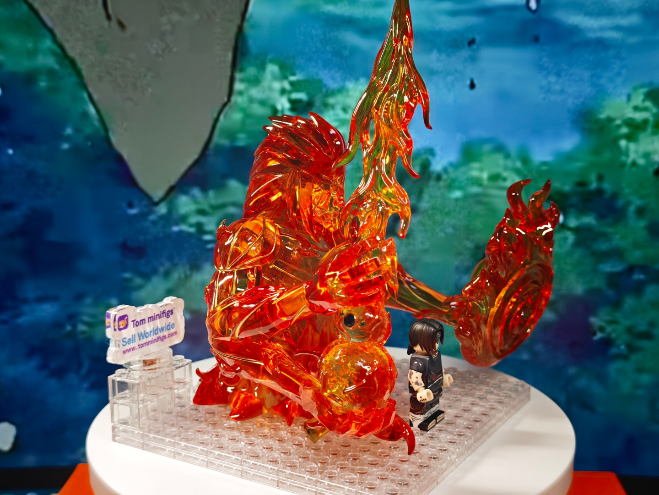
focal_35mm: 46
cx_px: 330
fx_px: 876
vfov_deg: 31.5
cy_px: 248
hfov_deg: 41.2
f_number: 1.67
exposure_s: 1/124
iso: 50
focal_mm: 6.62
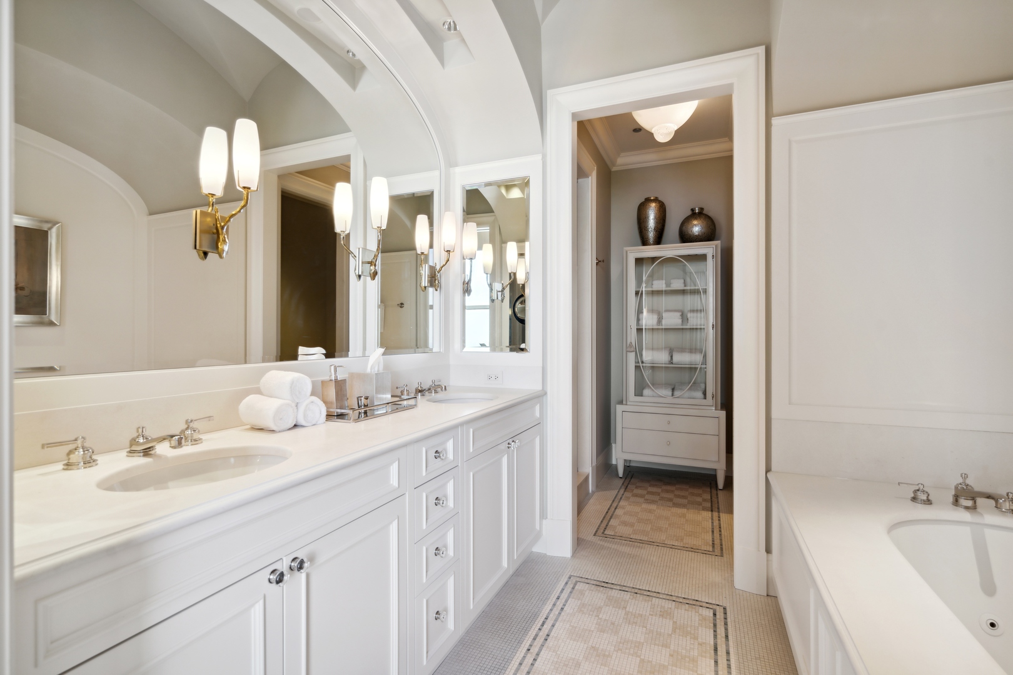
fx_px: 450
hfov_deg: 96.7
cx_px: 506
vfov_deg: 73.7
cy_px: 338
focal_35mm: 16
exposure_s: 1/13
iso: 320
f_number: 7.1
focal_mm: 16
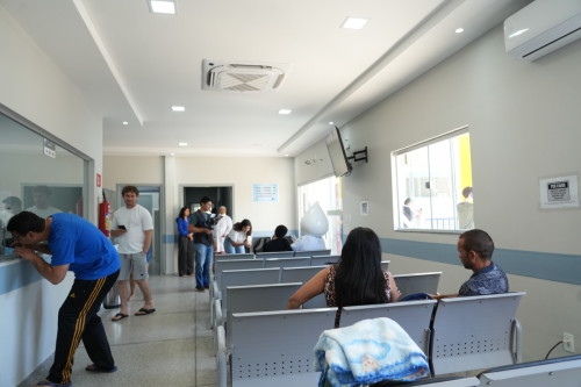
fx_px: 387
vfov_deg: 53.1
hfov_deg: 73.8
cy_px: 194
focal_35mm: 24
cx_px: 290
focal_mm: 24
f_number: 4
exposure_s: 1/250
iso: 1250
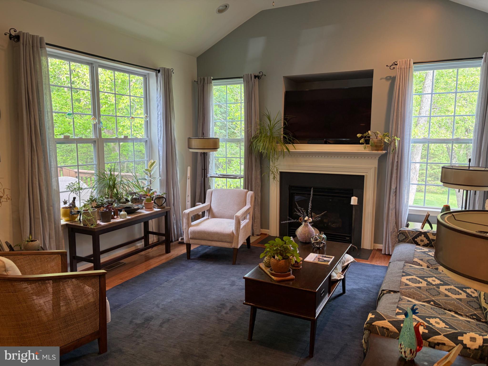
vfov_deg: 53.1
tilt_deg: -6.2
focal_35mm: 26
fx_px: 367
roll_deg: +0.4
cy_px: 183
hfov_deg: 67.3
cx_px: 244
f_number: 1.6
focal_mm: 5.96
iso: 100
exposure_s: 1/60
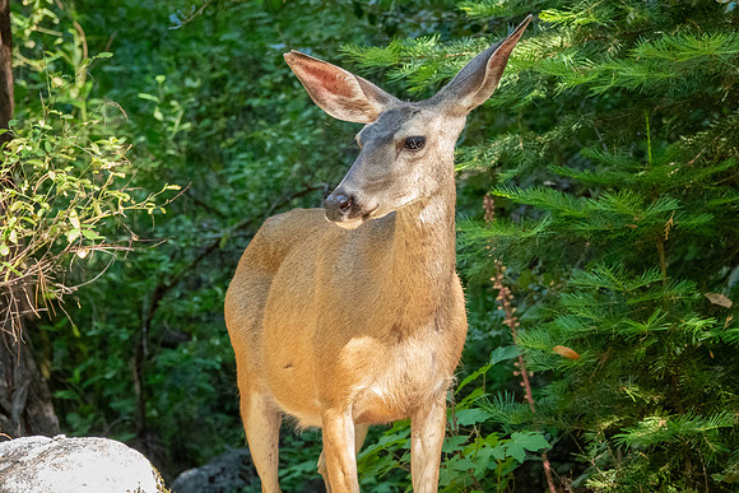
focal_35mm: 187
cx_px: 407
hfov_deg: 11.0
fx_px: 3843
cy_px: 236
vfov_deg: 7.3
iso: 1600
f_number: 4
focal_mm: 62.39
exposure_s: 1/250
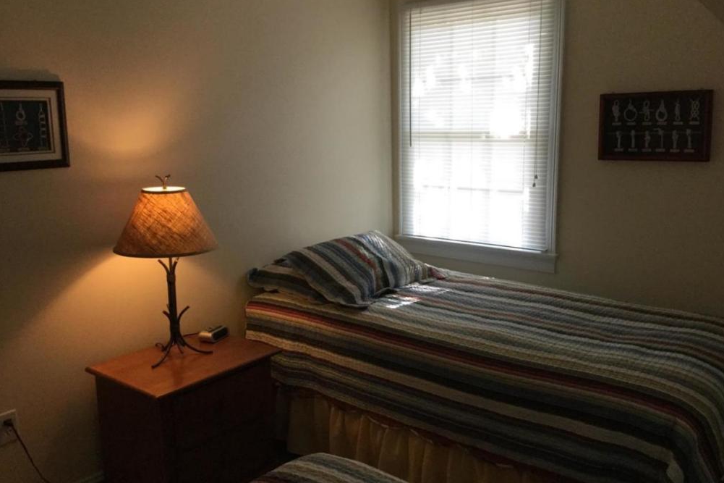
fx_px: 664
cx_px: 369
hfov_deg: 57.2
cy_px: 228
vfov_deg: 39.9
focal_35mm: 33
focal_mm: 3.3
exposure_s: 1/30
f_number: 2.4
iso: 50
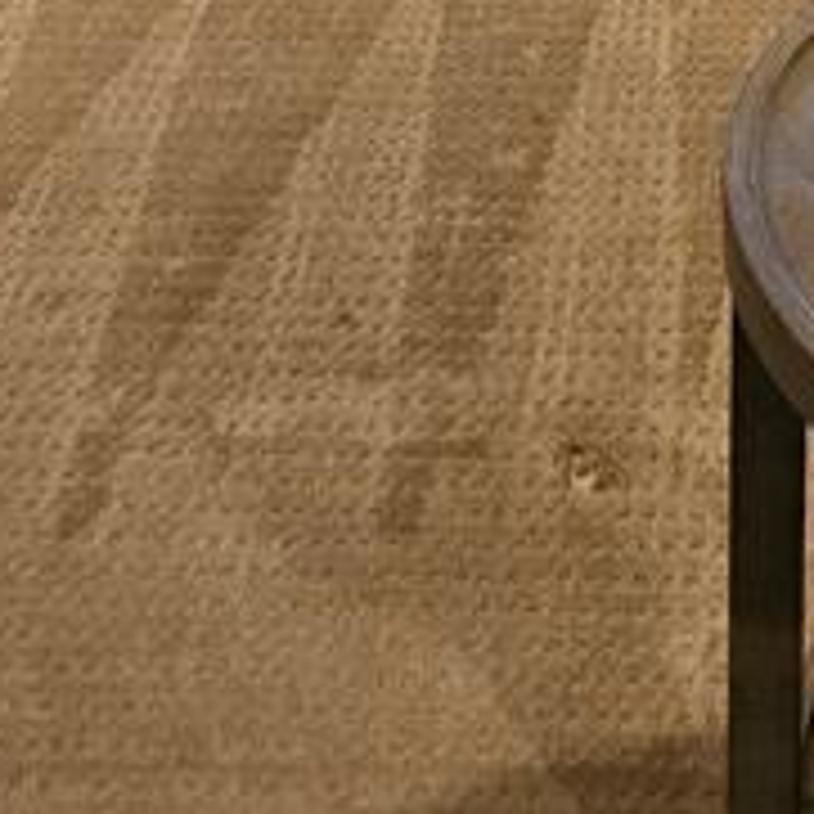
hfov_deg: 25.7
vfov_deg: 18.0
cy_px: -823
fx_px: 1729
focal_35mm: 65
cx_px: 729
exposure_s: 1/40
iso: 320
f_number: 2.2
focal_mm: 2.2
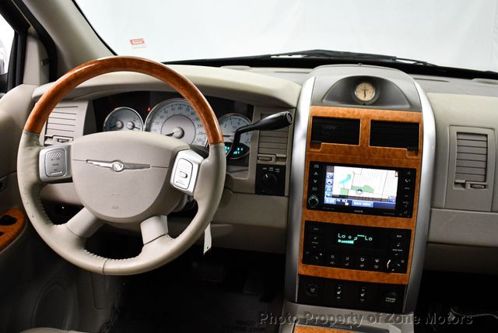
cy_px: 166
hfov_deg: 53.1
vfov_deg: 36.9
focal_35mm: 36
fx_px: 498
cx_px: 249
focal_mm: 18
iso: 2000
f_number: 3.5
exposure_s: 1/125
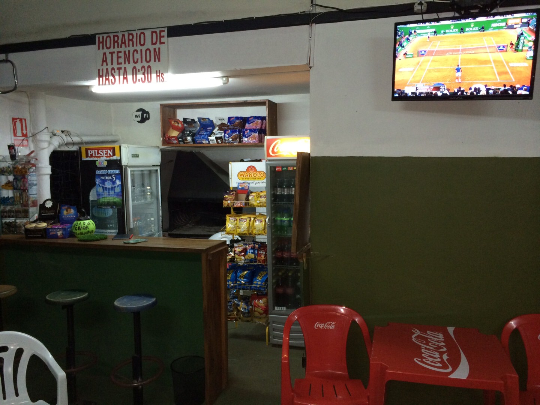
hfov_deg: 60.0
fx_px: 468
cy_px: 202
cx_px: 270
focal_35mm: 30
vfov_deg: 46.8
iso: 250
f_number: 2.2
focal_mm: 4.12
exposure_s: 1/20
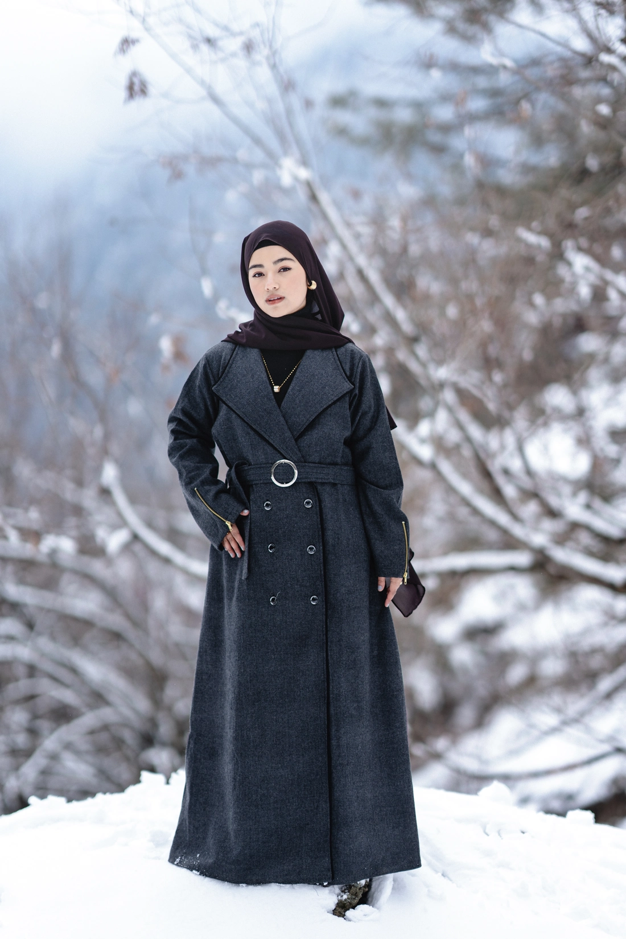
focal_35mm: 85
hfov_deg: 16.1
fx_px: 2217
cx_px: 313
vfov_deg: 23.9
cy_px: 470
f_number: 1.4
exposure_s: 1/1250
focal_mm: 85
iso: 50
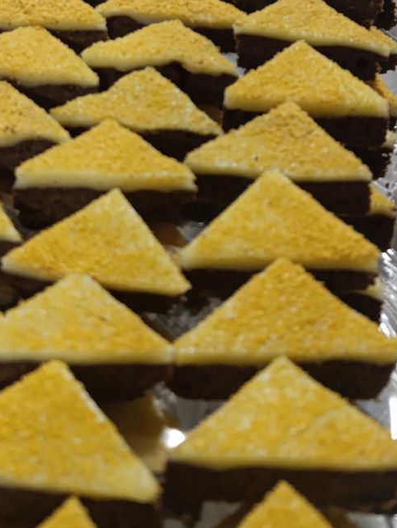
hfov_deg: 24.1
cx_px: 196
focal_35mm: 61
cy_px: -17
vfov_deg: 29.3
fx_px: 931
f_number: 1.6
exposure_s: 1/50
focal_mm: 6.14
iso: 800
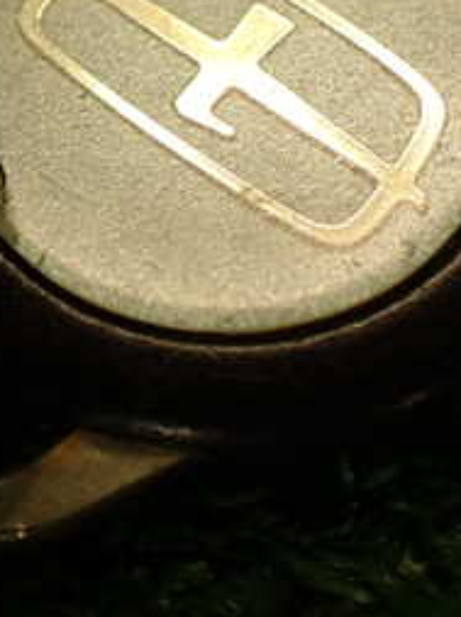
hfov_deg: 18.9
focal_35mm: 76
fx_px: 1353
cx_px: 32
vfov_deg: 25.5
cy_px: 173
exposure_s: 1/80
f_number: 2.4
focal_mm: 5.79
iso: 100
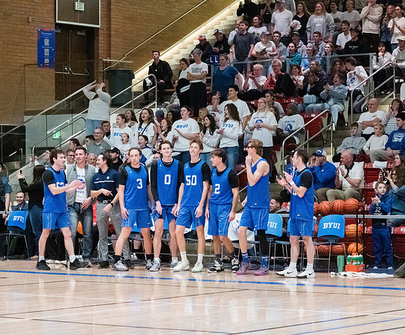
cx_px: 182
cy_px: 202
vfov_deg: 12.3
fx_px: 1548
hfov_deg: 14.9
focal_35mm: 127
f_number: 2.8
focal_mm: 92
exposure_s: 1/1000
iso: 20000
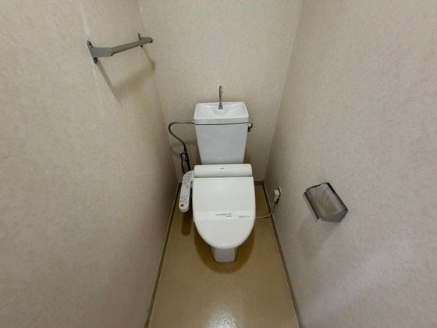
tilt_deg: -39.9
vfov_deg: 85.7
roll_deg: +1.7
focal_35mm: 14
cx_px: 218
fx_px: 177
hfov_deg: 102.1
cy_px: 164
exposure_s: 1/60
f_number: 2.2
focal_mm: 2.22
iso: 400
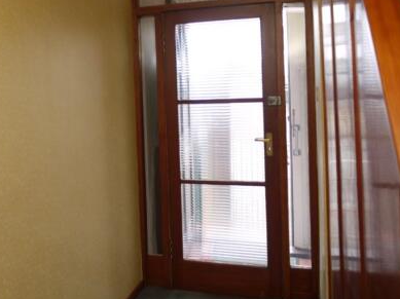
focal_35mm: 42
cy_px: 100
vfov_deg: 34.0
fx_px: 485
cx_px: 104
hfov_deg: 43.5
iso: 100
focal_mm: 14
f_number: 3.5
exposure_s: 1/30
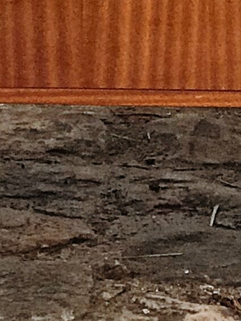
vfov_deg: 4.8
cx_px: 222
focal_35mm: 407
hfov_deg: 3.7
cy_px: -332
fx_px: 3777
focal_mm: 6.6
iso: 40
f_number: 2.8
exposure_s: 1/50
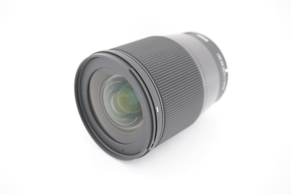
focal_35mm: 45
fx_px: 364
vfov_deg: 29.9
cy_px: 97
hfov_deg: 43.6
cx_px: 146
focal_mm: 30
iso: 3200
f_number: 5
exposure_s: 1/50
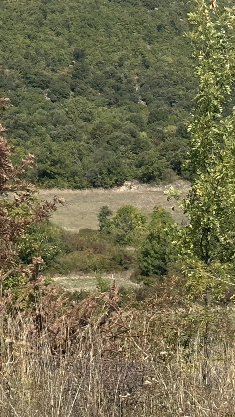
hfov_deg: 7.2
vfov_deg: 13.0
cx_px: -132
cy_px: 73
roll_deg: +0.2
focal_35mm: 165
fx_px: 1828
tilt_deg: +7.7
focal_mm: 6.86
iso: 64
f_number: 1.78
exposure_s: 1/4016
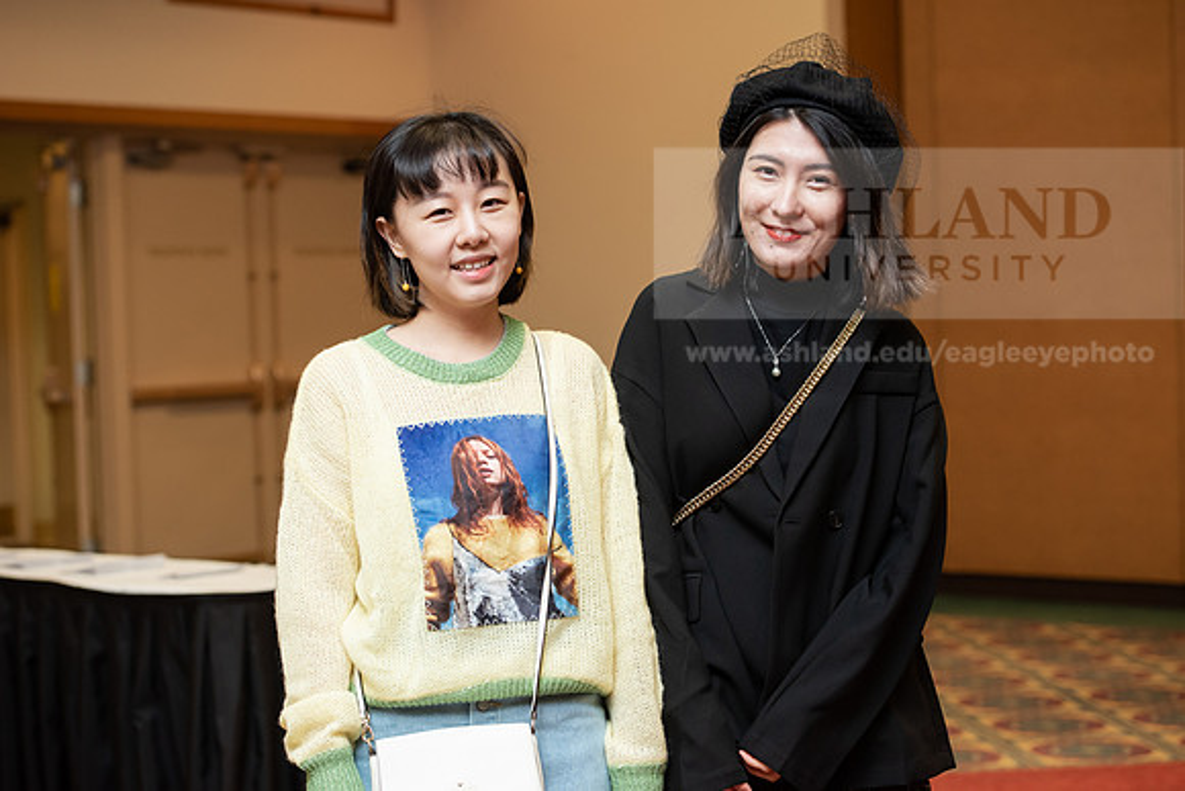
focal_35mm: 75
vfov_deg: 18.2
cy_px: 396
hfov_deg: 27.0
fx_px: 2469
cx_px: 592
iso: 1600
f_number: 4.5
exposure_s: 1/160
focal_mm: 75
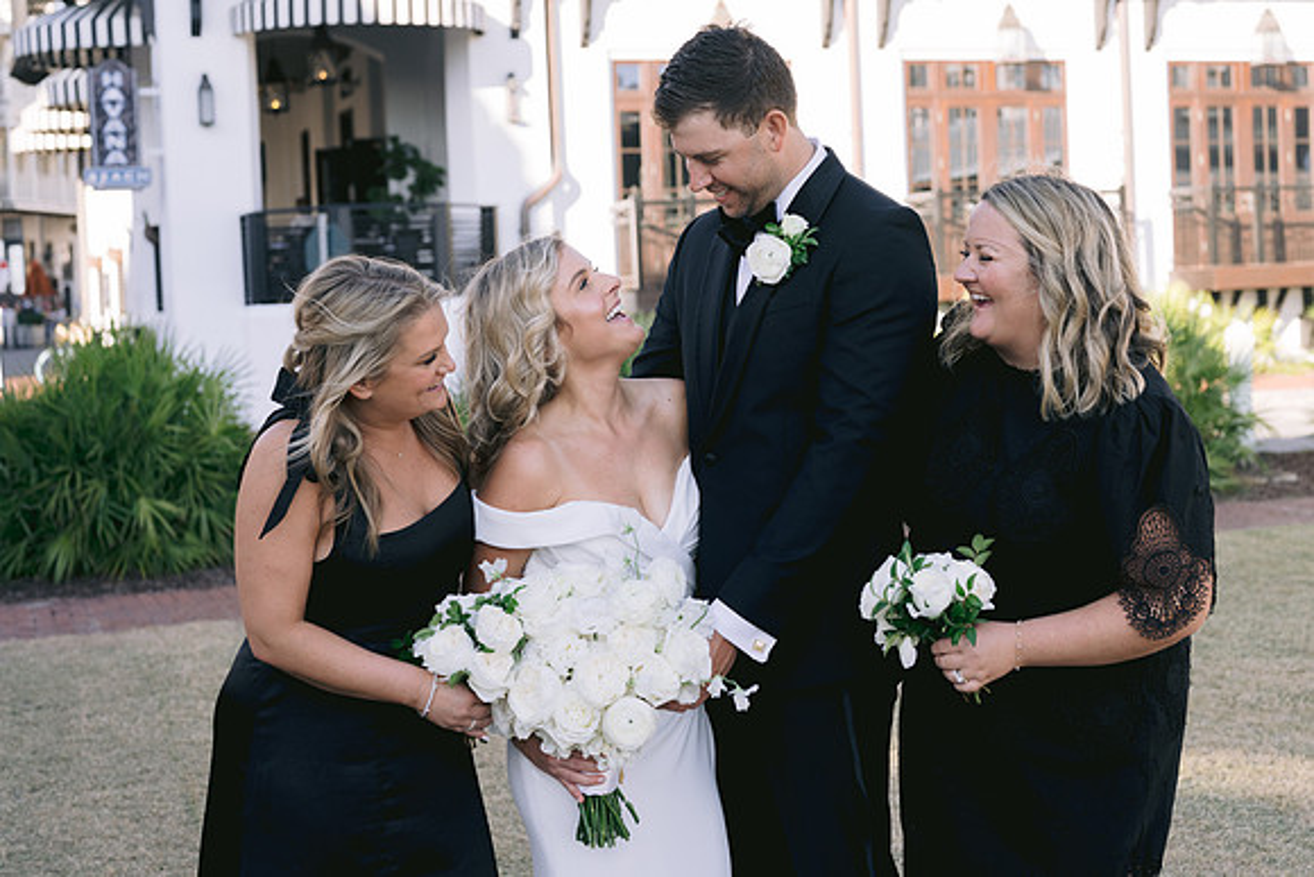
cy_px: 374
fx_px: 2117
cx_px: 743
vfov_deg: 23.4
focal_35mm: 58
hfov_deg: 34.4
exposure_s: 1/500
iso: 200
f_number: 4
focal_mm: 50
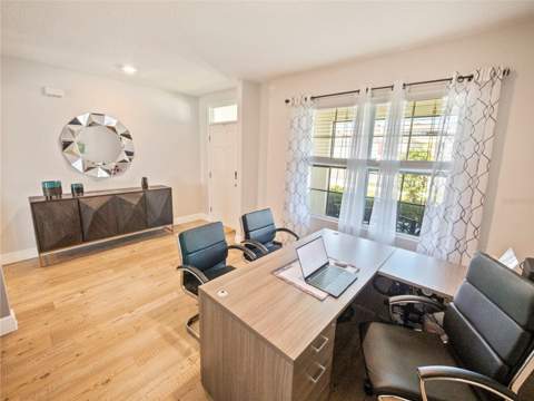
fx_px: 216
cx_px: 267
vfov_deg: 85.7
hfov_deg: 102.1
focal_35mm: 14
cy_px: 200
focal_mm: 7
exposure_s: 1/60
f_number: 4
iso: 1000
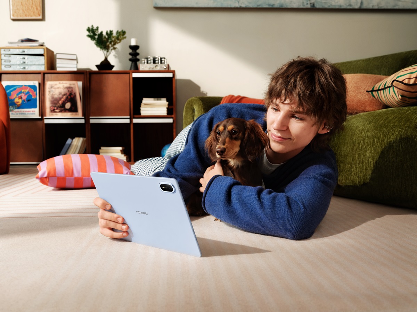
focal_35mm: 37
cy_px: 156
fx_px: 446
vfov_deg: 38.6
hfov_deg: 50.2
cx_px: 208
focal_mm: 47.3
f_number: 10
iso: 2000
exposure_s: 1/125
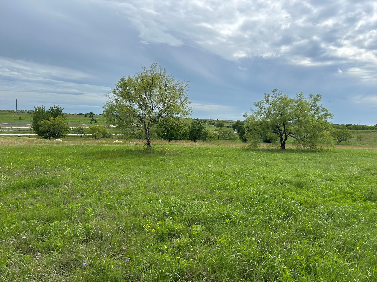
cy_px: 141
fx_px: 283
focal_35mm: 26
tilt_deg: -3.5
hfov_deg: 67.3
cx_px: 188
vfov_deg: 53.1
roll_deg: -1.9
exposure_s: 1/6211
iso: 50
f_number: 1.5
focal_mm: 5.7
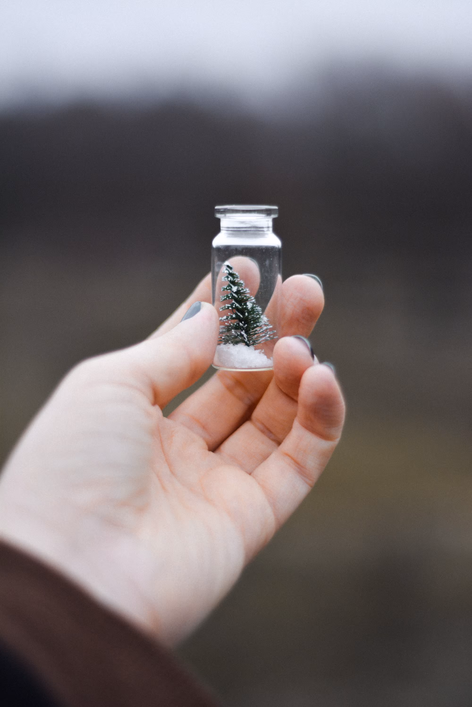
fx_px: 1475
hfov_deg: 18.2
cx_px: 236
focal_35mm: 75
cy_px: 354
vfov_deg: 27.0
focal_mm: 50
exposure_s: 1/500
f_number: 1.8
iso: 200
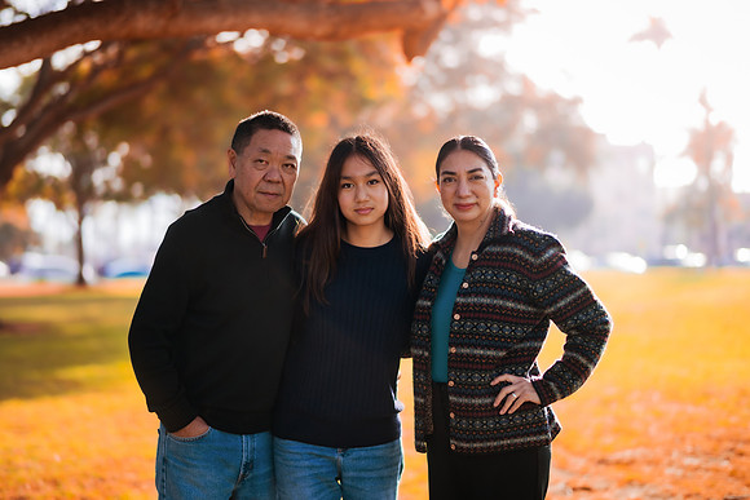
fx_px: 1209
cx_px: 375
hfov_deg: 34.5
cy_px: 250
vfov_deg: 23.4
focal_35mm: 58
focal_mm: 58
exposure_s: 1/800
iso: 80
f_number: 1.4
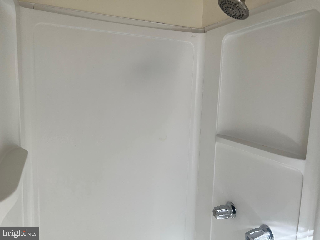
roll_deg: -2.0
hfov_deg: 67.3
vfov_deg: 53.1
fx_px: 240
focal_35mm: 26
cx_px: 160
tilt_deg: -7.3
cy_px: 120
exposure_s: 1/238
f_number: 1.5
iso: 50
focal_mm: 5.7
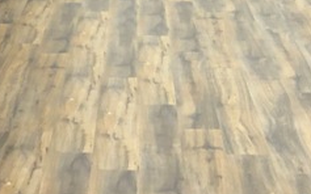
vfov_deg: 9.5
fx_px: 1085
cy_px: -211
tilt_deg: -2.3
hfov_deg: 16.3
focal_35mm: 128
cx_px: 148
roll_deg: -0.3
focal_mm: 3.99
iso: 40
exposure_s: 1/17
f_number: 1.8
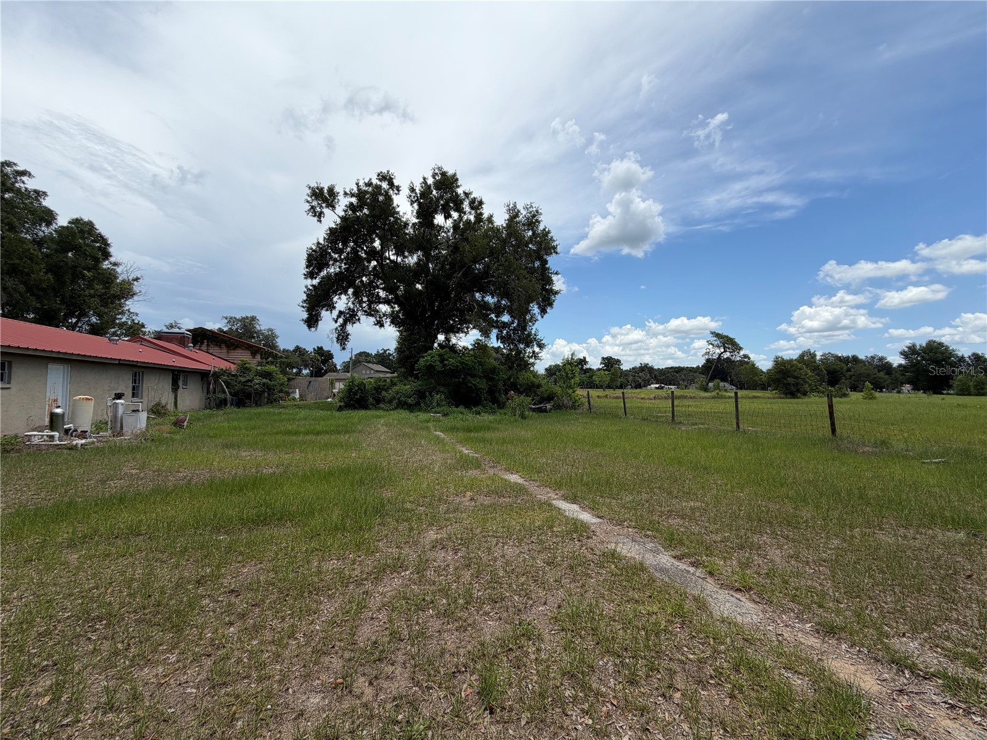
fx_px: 399
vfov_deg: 85.7
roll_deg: -0.8
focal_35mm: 14
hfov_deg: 102.1
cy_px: 370
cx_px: 494
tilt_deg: +1.9
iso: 20
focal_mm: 2.22
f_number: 2.2
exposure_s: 1/1167
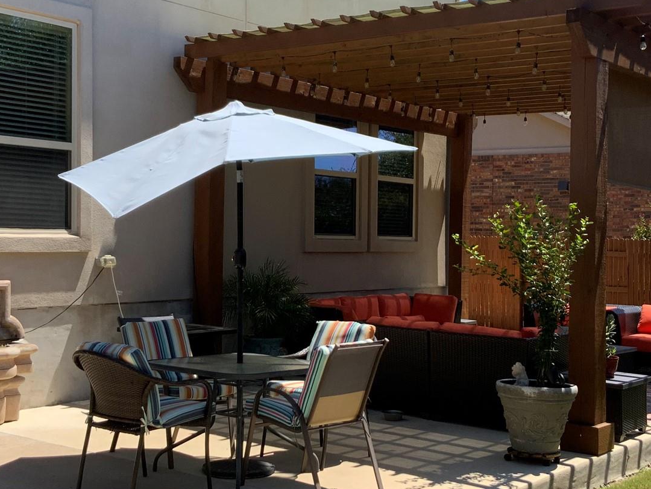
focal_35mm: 55
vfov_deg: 26.6
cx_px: 353
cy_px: 236
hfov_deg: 34.9
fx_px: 1034
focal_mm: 3
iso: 16
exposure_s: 1/1490
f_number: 1.8
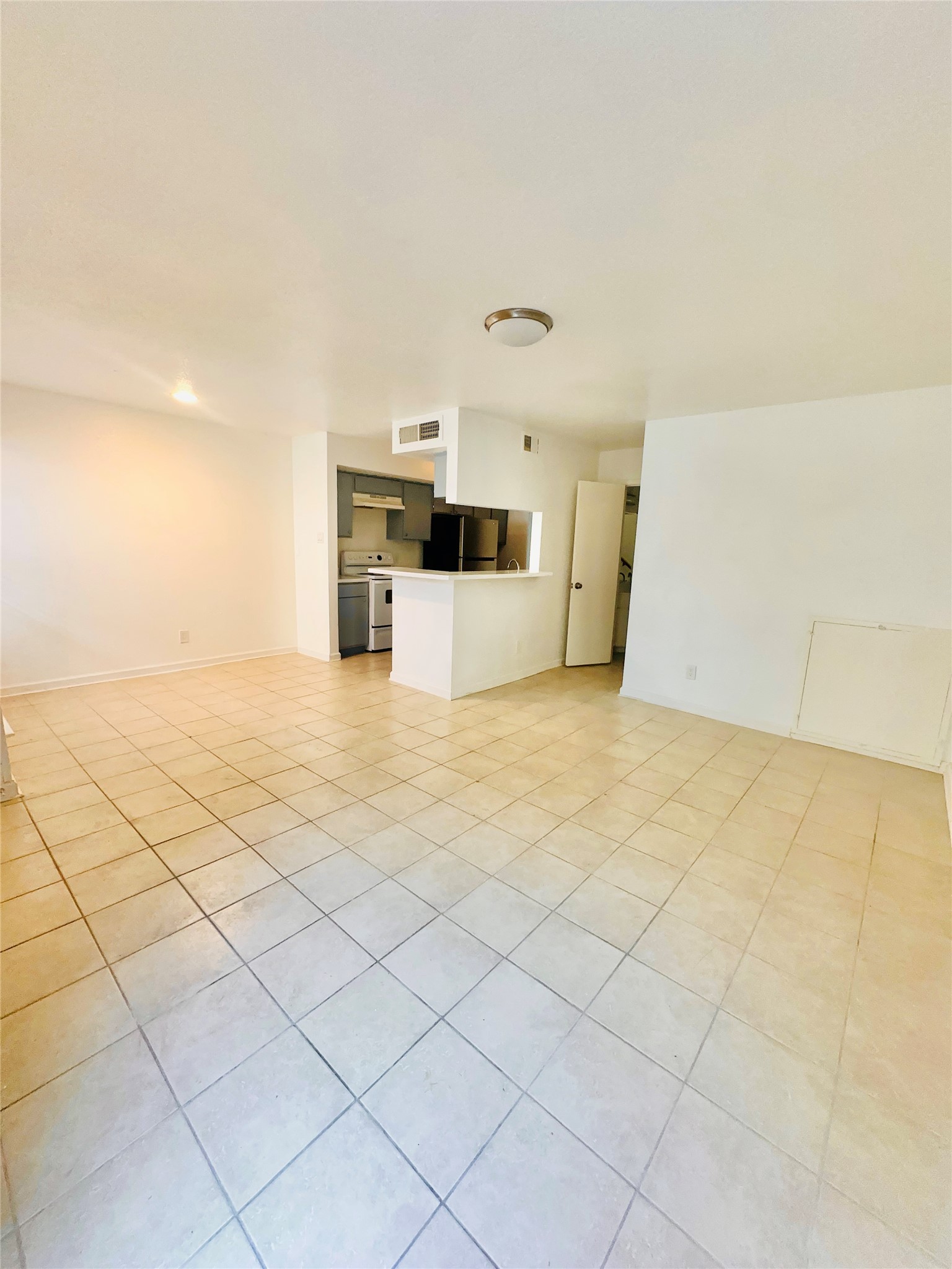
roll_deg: -3.0
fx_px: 513
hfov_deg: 85.7
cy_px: 634
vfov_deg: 102.1
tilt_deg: -9.3
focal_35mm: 14
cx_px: 476
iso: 160
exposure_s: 1/60
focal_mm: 2.22
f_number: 2.2
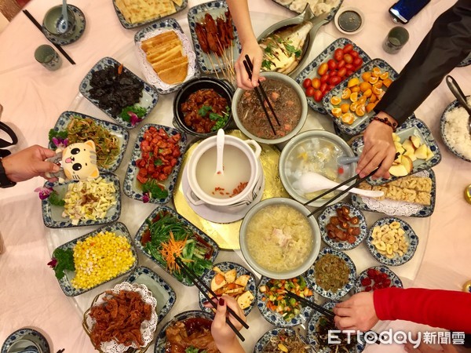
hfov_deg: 61.7
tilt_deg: -80.6
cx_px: 236
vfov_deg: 48.2
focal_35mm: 29
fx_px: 395
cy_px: 176
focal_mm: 4.15
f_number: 2.2
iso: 100
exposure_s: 1/33
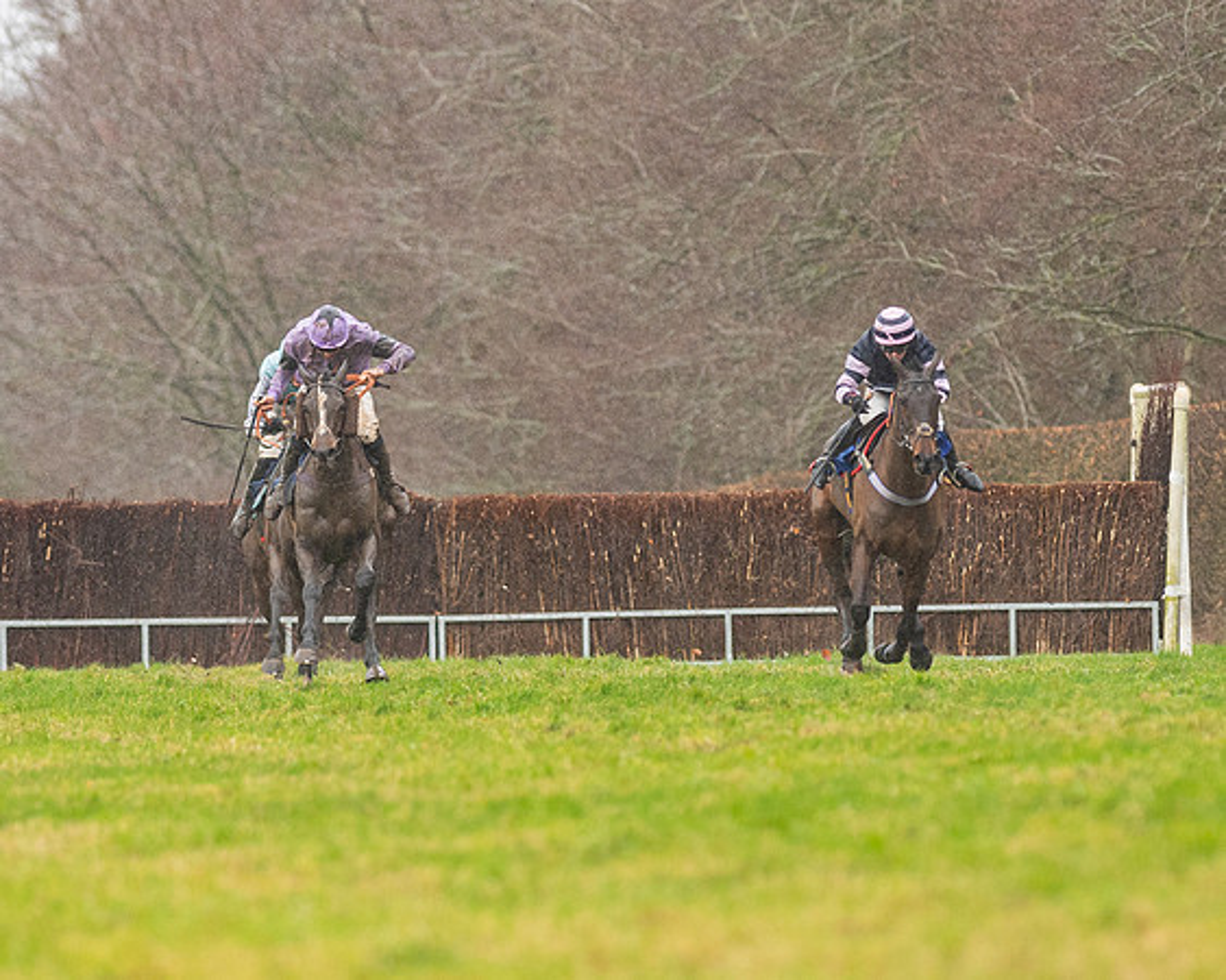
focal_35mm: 634
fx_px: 23006
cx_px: 573
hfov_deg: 3.1
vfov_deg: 2.4
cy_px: 474
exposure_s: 1/1000
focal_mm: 300
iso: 1000
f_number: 5
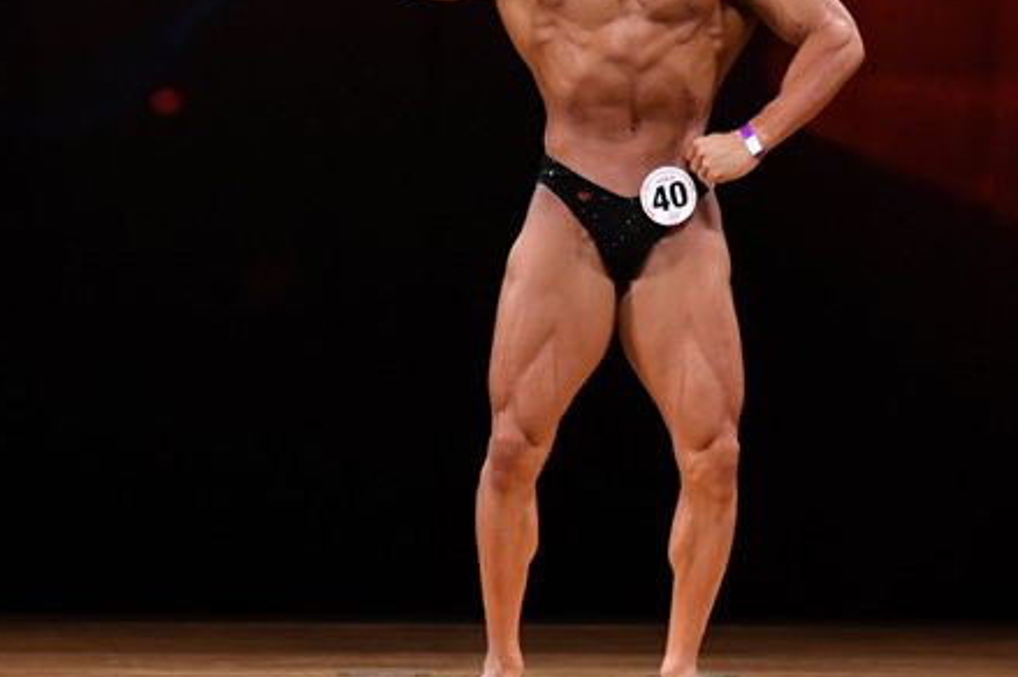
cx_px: 442
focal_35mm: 397
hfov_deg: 5.2
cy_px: 290
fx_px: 11218
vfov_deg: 3.5
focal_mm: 150
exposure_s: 1/400
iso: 4000
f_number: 5.6
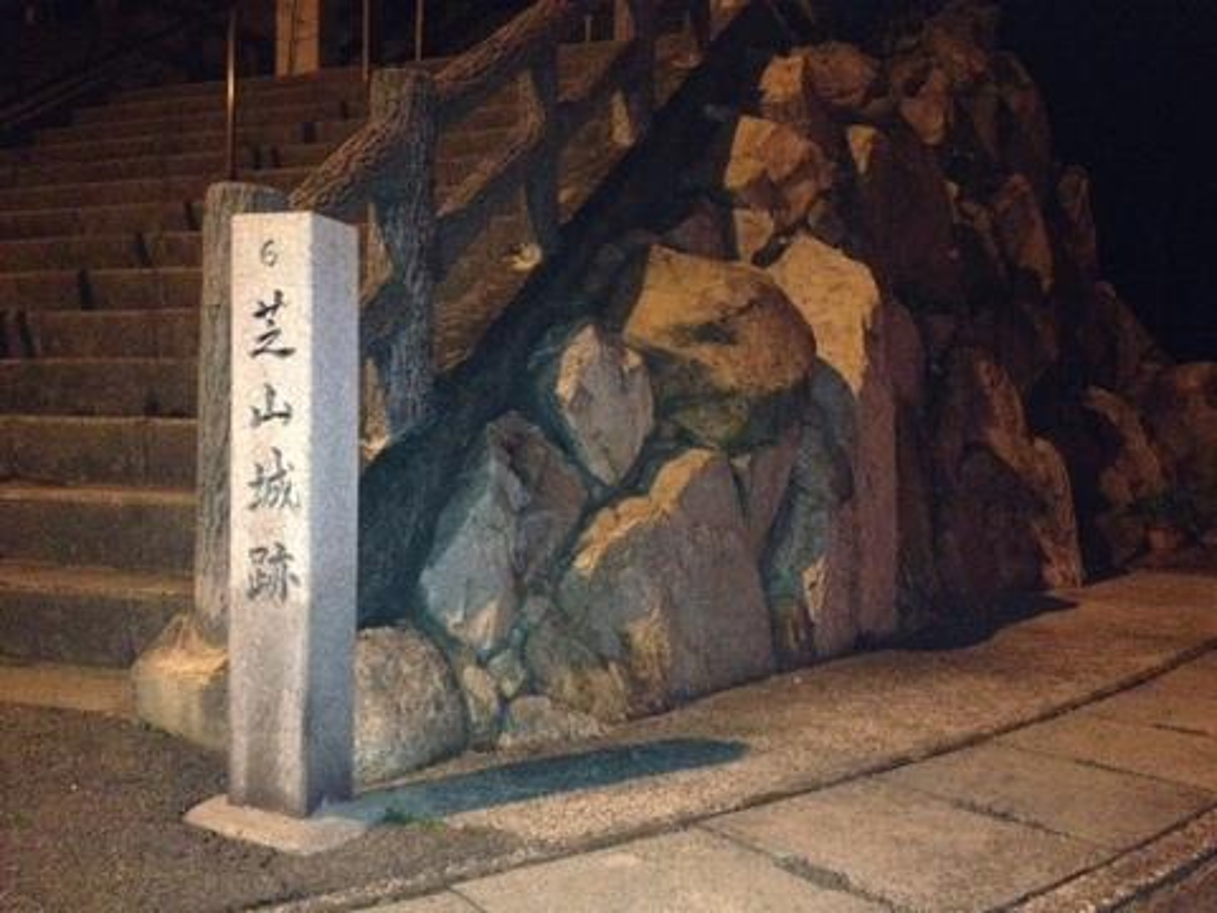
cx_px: 608
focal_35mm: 35
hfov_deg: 52.6
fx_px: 1231
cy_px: 456
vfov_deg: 40.7
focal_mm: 4.28
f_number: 2.4
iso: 800
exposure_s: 1/16
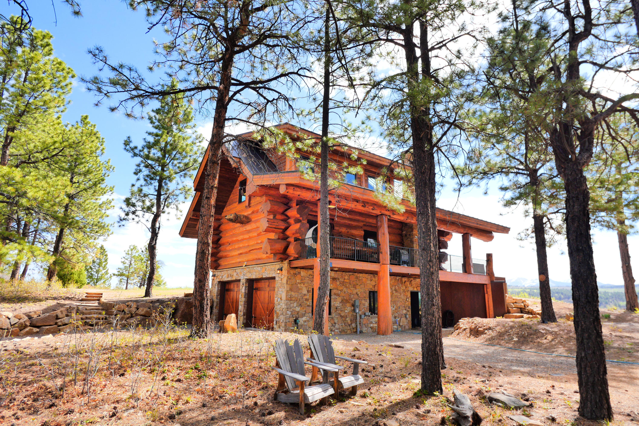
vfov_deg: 67.4
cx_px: 320
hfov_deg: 90.0
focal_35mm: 18
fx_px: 319
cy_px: 213
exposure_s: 1/500
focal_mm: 9
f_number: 4
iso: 800
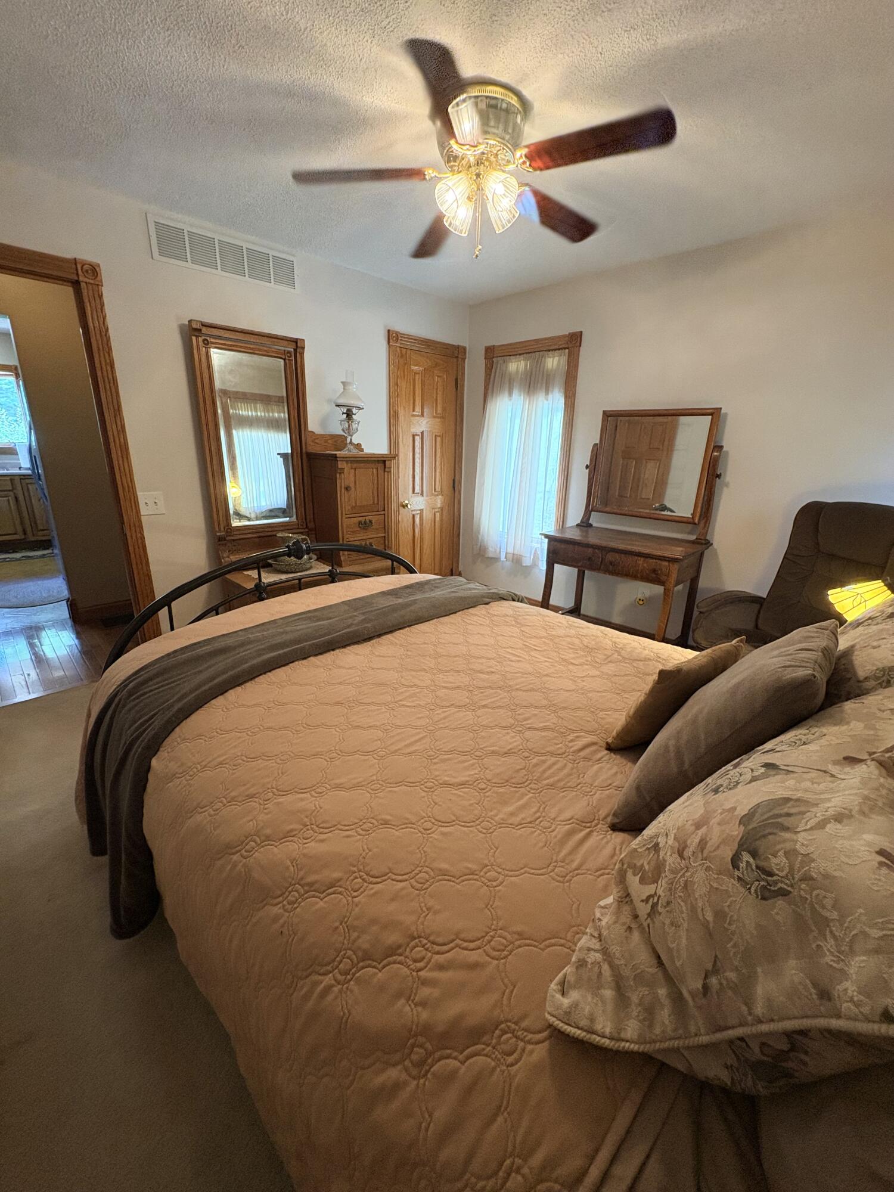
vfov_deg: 102.1
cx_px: 447
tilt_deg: -17.5
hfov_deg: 85.7
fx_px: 482
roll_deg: -1.6
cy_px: 596
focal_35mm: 14
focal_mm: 2.22
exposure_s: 1/60
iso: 320
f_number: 2.2
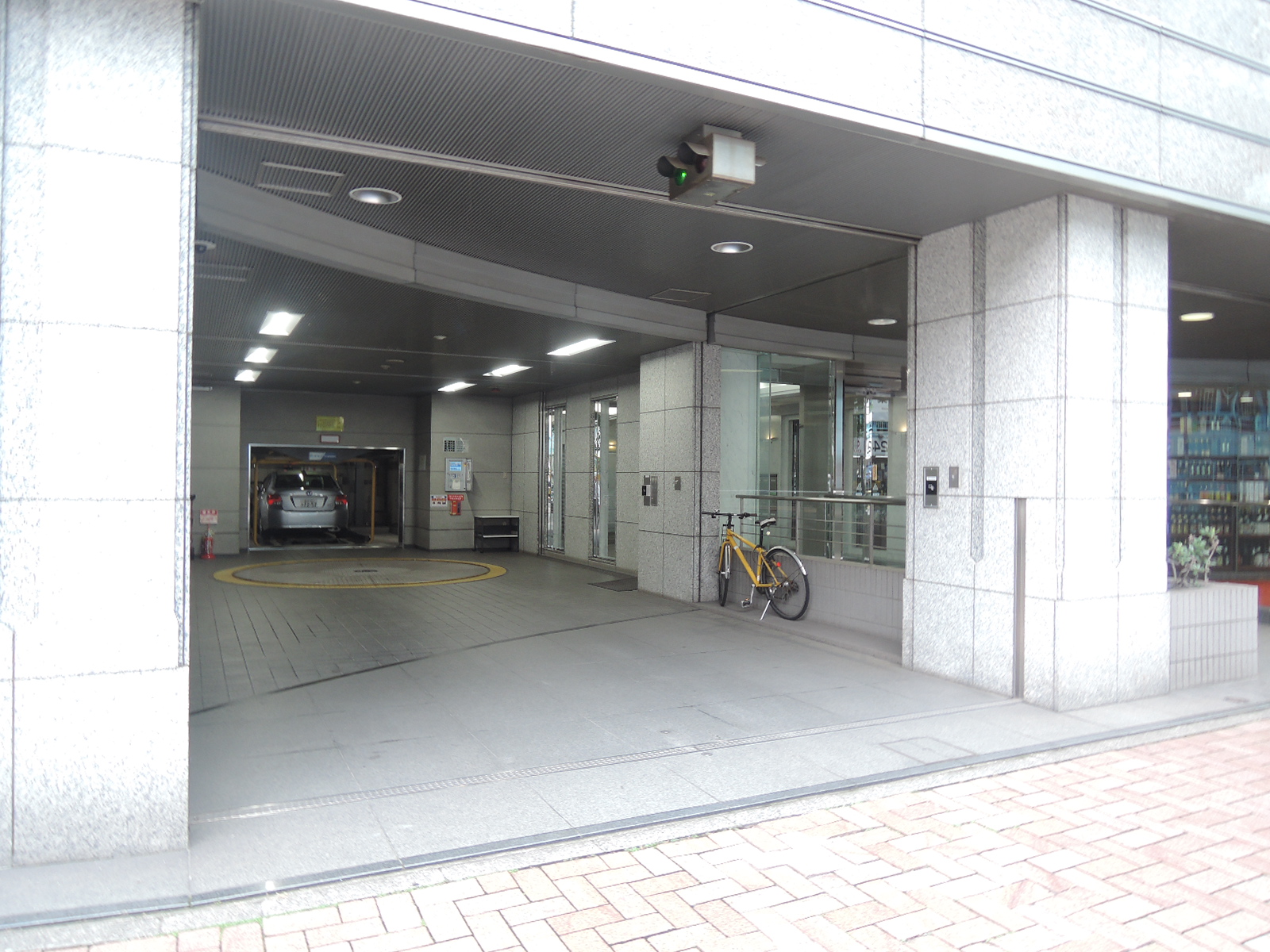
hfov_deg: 71.6
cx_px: 635
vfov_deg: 56.8
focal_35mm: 24
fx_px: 881
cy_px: 476
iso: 140
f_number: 2.8
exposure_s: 1/30
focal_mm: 5.1
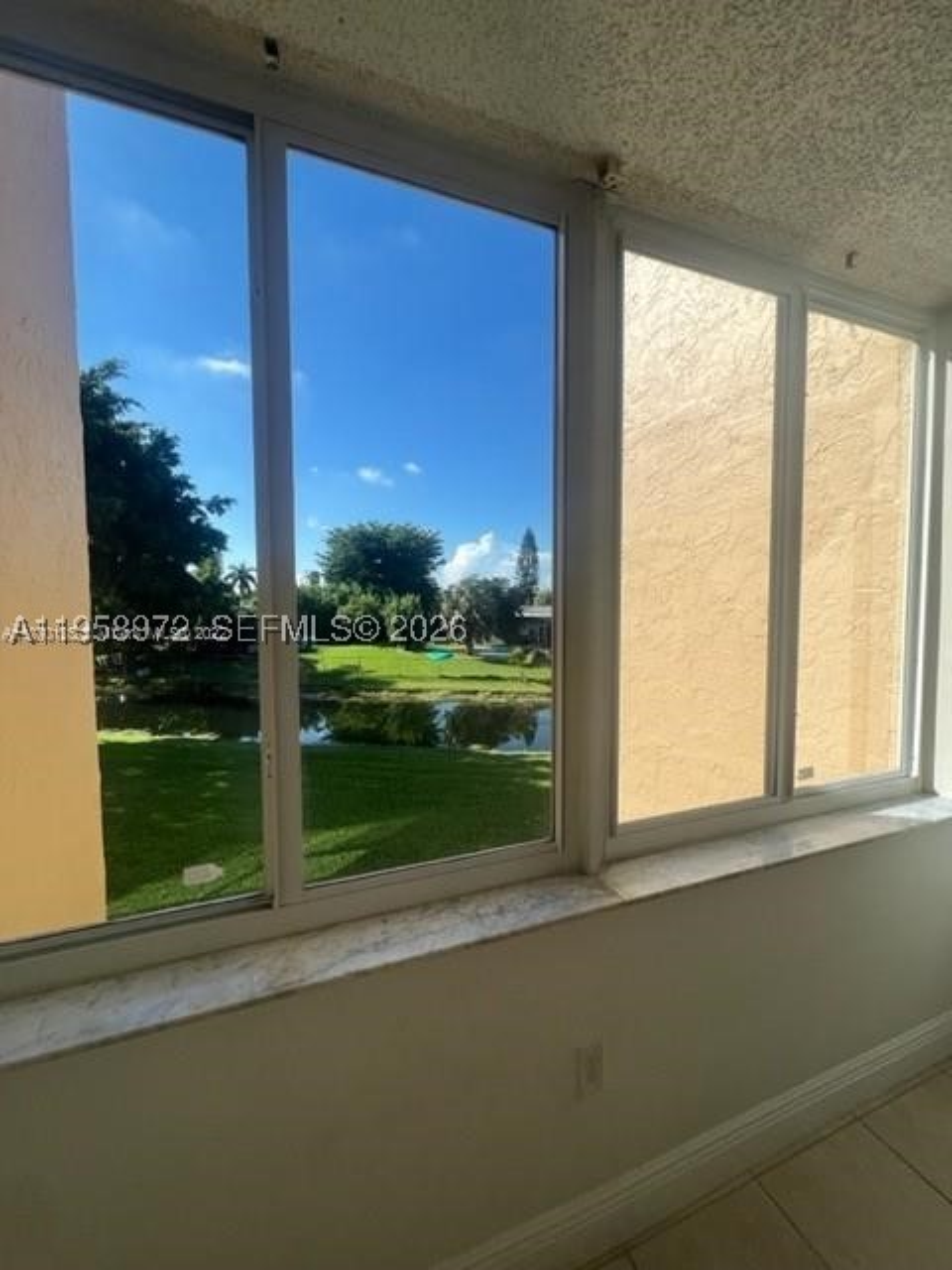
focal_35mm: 13
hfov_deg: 89.9
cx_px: 476
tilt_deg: -4.4
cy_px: 635
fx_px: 477
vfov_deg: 106.2
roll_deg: -0.1
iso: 32
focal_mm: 1.57
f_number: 1.8
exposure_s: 1/995
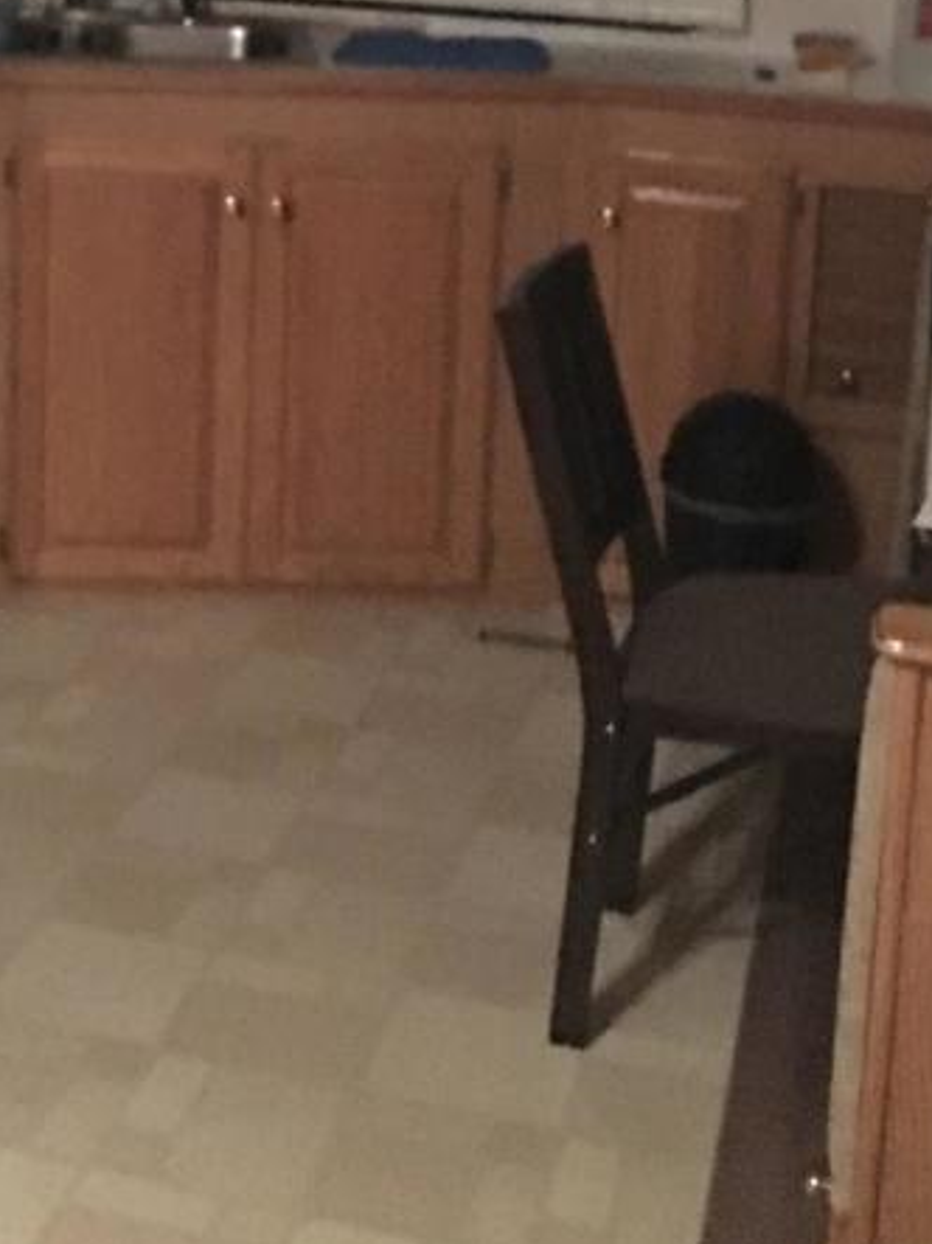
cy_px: 25
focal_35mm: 67
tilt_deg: -6.9
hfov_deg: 21.7
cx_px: 202
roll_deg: -0.3
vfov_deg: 27.5
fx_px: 2406
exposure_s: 1/4
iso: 400
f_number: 2.2
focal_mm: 4.15
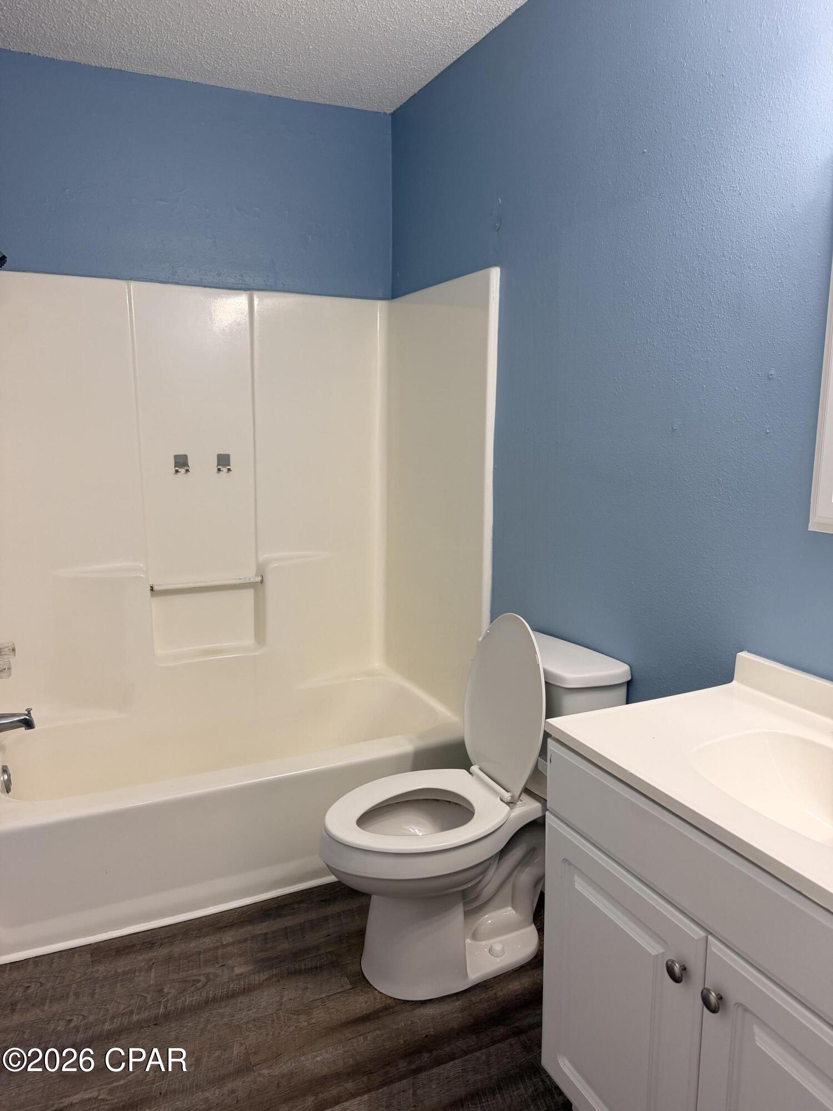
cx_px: 416
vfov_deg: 71.6
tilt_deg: -9.5
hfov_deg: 56.8
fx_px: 770
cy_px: 556
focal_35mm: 24
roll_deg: +0.6
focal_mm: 6.76
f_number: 1.78
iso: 160
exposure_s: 1/120
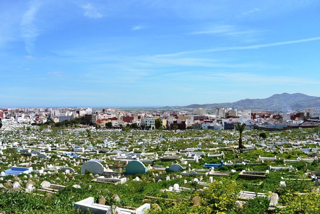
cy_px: 115
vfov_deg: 41.2
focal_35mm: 32
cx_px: 160
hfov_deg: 58.7
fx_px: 285
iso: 100
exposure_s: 1/800
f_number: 5
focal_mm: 11
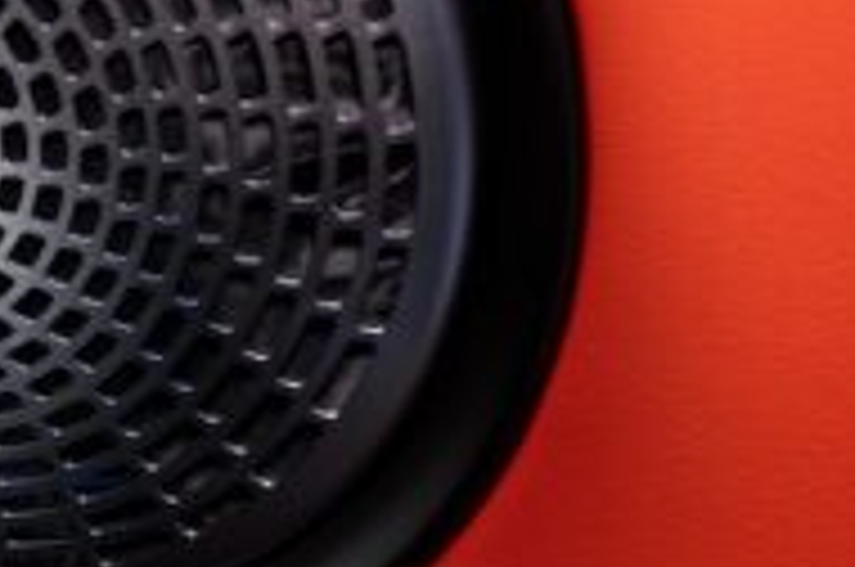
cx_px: -261
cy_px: 90
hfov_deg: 11.6
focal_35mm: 173
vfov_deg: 7.9
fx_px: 4102
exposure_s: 1/60
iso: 400
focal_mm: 40
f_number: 8
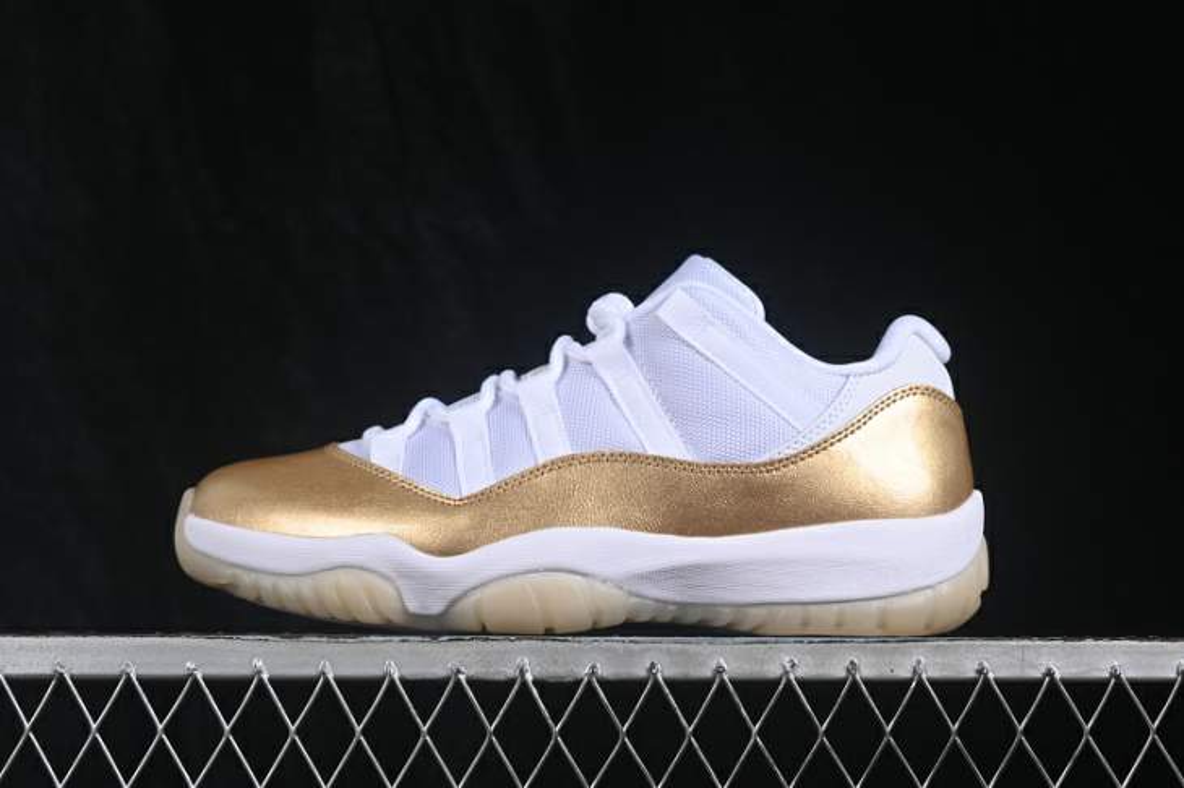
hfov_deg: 27.0
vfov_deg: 18.2
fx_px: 2465
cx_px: 592
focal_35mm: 75
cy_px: 394
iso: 160
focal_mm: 50
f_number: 8
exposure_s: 1/80
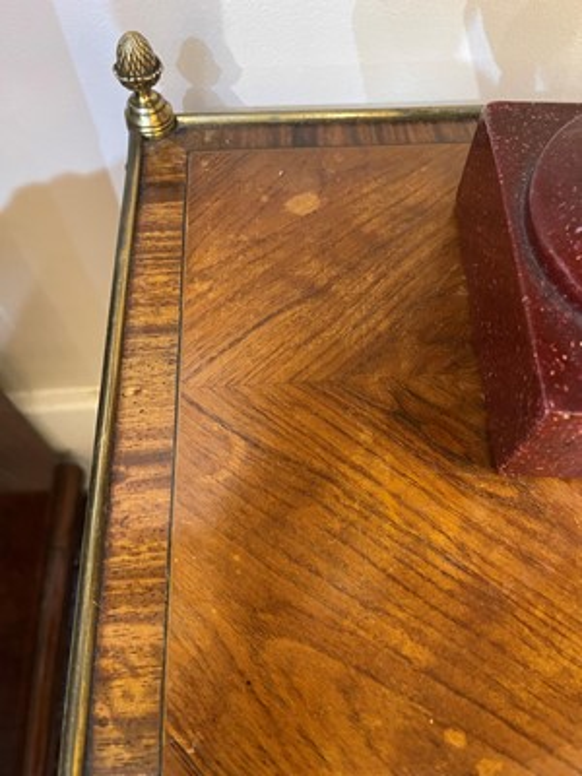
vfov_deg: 69.4
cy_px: 388
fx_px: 560
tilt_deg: -60.5
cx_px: 291
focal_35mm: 25
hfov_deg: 54.9
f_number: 1.6
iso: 500
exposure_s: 1/33
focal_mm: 5.1
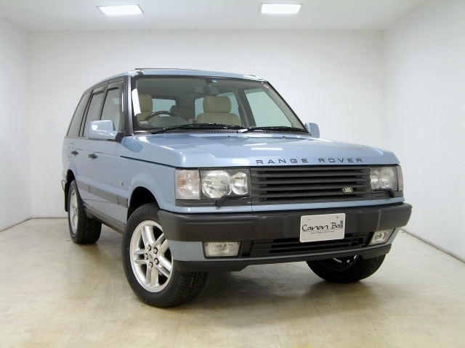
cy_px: 174
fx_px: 631
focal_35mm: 47
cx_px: 232
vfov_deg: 30.9
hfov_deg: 40.4
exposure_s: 1/20
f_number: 3
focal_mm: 7.6
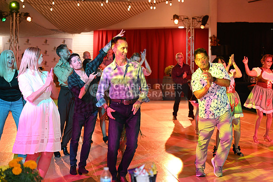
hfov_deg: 28.8
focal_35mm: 70
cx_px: 136
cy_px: 91
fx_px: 531
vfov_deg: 19.5
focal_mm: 70
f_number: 3.5
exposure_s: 1/200
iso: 3200
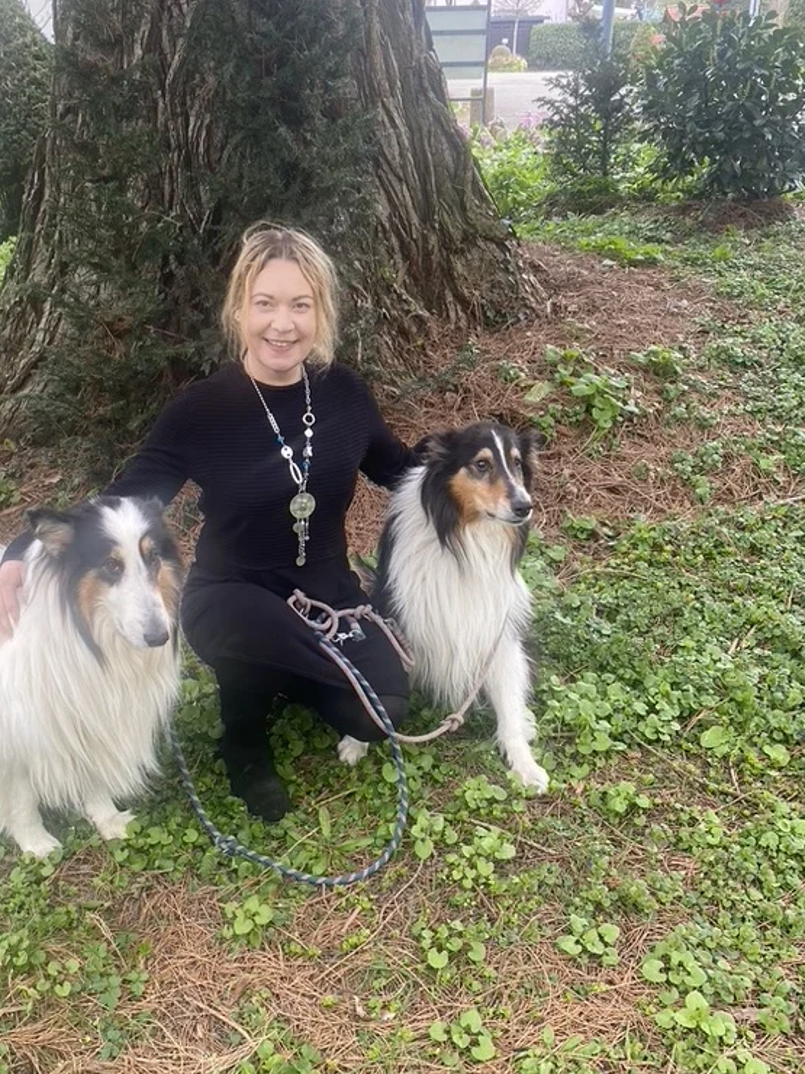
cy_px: 562
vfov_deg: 51.3
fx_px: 1116
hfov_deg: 39.3
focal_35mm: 36
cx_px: 283
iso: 50
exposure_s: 1/121
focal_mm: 4.25
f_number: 1.8
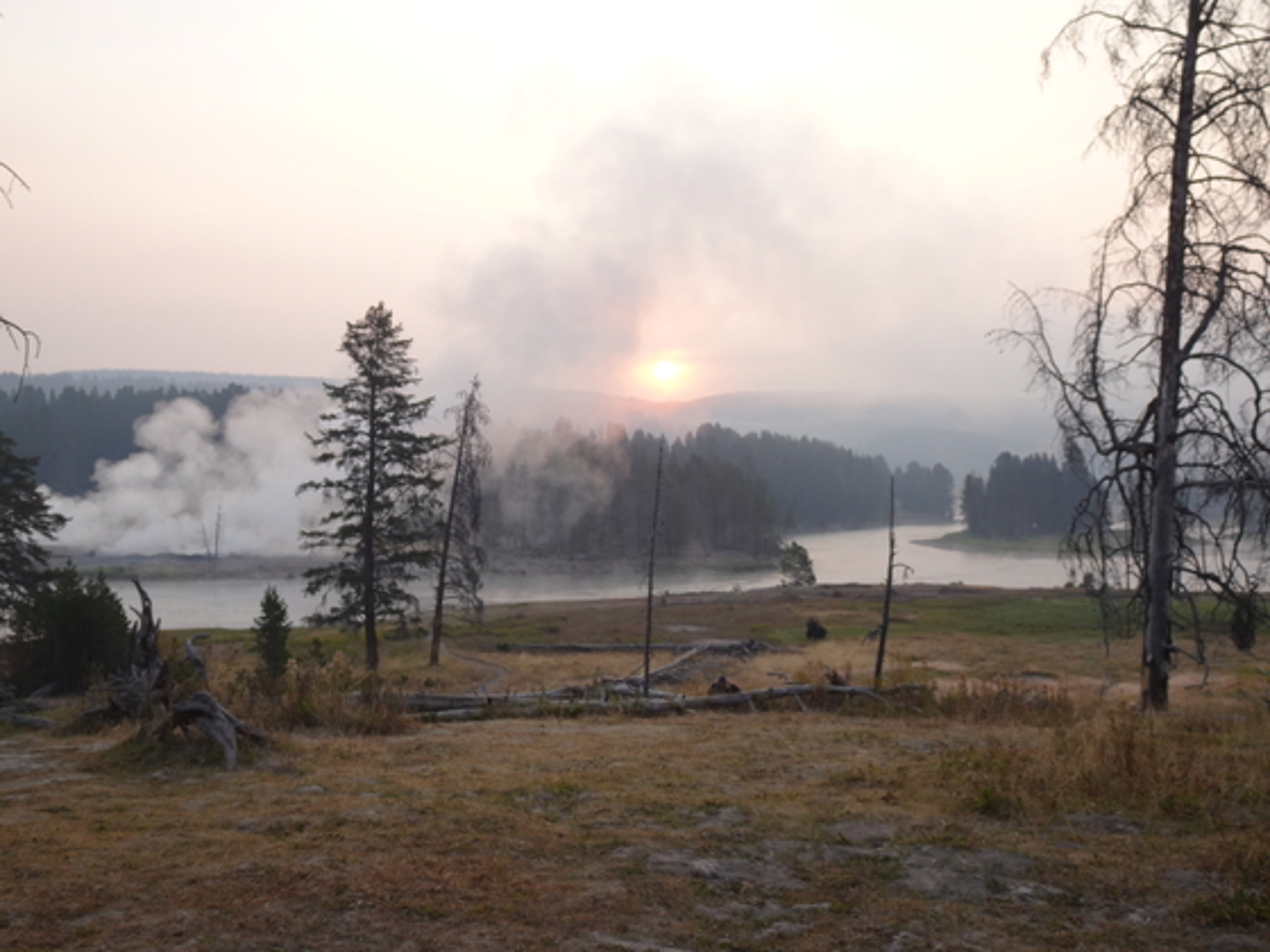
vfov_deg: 39.7
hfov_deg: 51.4
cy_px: 476
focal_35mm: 36
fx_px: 1321
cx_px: 635
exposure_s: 1/100
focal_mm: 6.08
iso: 80
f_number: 4
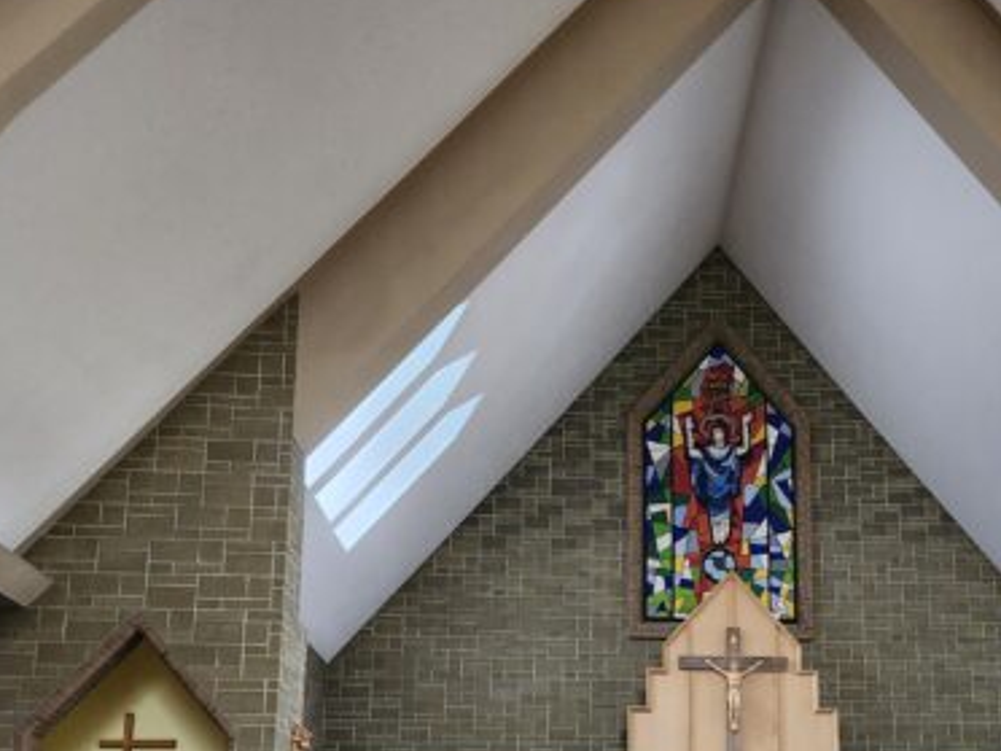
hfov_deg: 42.7
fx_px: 1243
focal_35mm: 43
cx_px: 735
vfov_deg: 32.1
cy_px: 662
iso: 500
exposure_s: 1/120
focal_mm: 5.54
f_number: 1.8
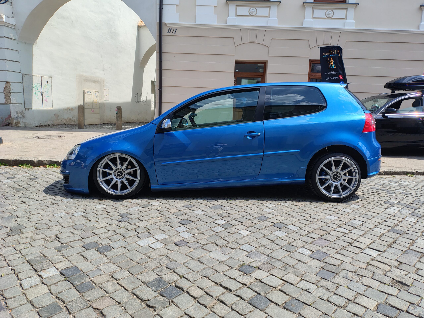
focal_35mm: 25
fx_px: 306
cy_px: 159
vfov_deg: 54.9
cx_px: 212
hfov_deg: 69.4
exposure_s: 1/1245
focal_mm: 4.71
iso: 144
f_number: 1.7
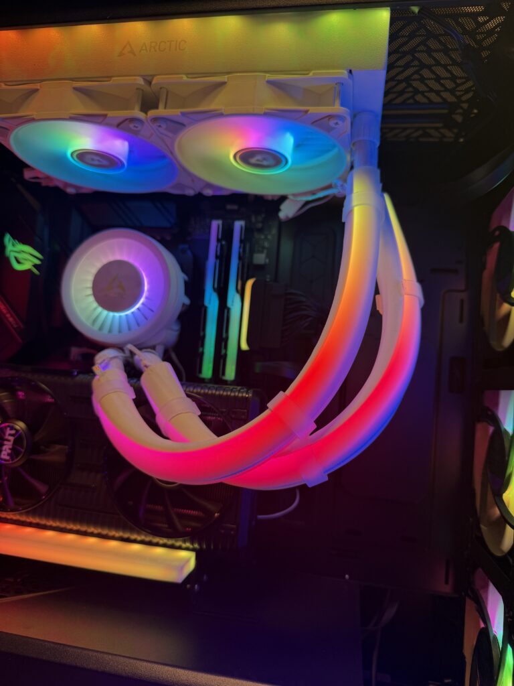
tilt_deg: +4.7
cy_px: 343
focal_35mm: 24
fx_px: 475
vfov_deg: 71.6
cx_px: 257
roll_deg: -4.3
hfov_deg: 56.8
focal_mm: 6.76
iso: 80
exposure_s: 1/77
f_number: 1.78
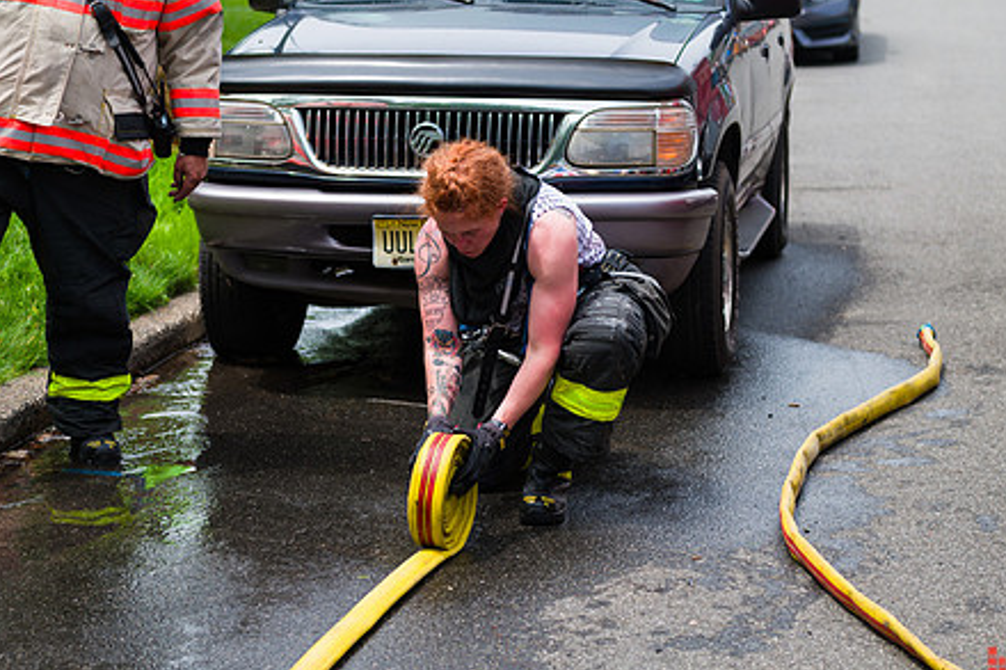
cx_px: 487
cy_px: 325
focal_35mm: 87
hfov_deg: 23.4
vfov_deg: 15.7
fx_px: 2430
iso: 200
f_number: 3.2
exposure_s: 1/1600
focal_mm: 66
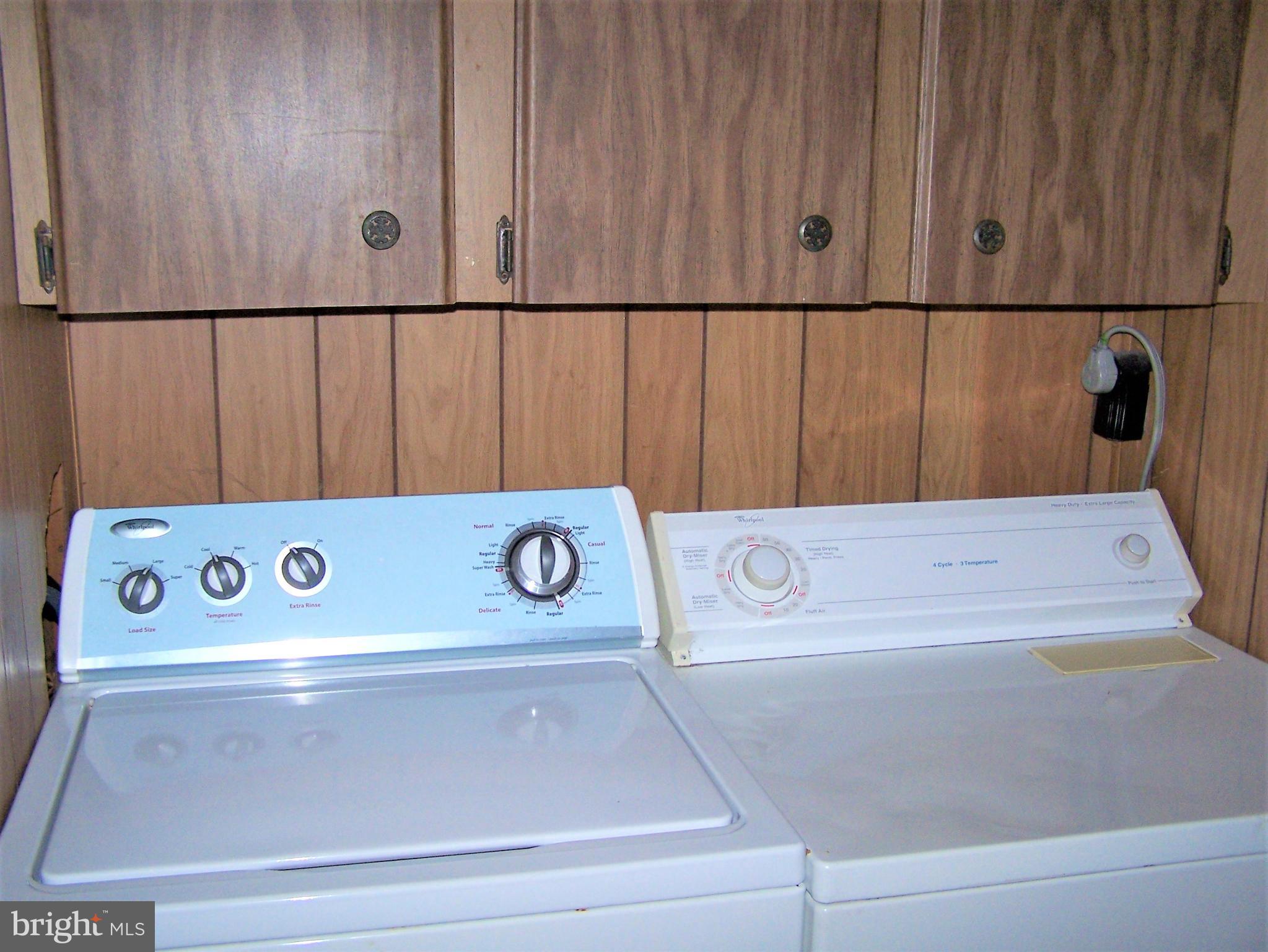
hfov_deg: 49.0
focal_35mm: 38
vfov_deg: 37.7
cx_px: 634
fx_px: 1392
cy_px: 476
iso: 140
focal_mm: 6.3
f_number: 2.8
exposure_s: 1/60
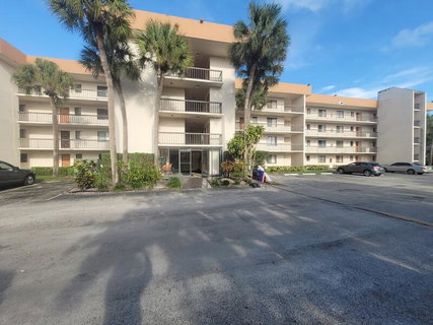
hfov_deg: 106.2
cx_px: 216
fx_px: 163
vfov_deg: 89.9
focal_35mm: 13
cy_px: 162
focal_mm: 1.74
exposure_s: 1/601
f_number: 2.2
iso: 40
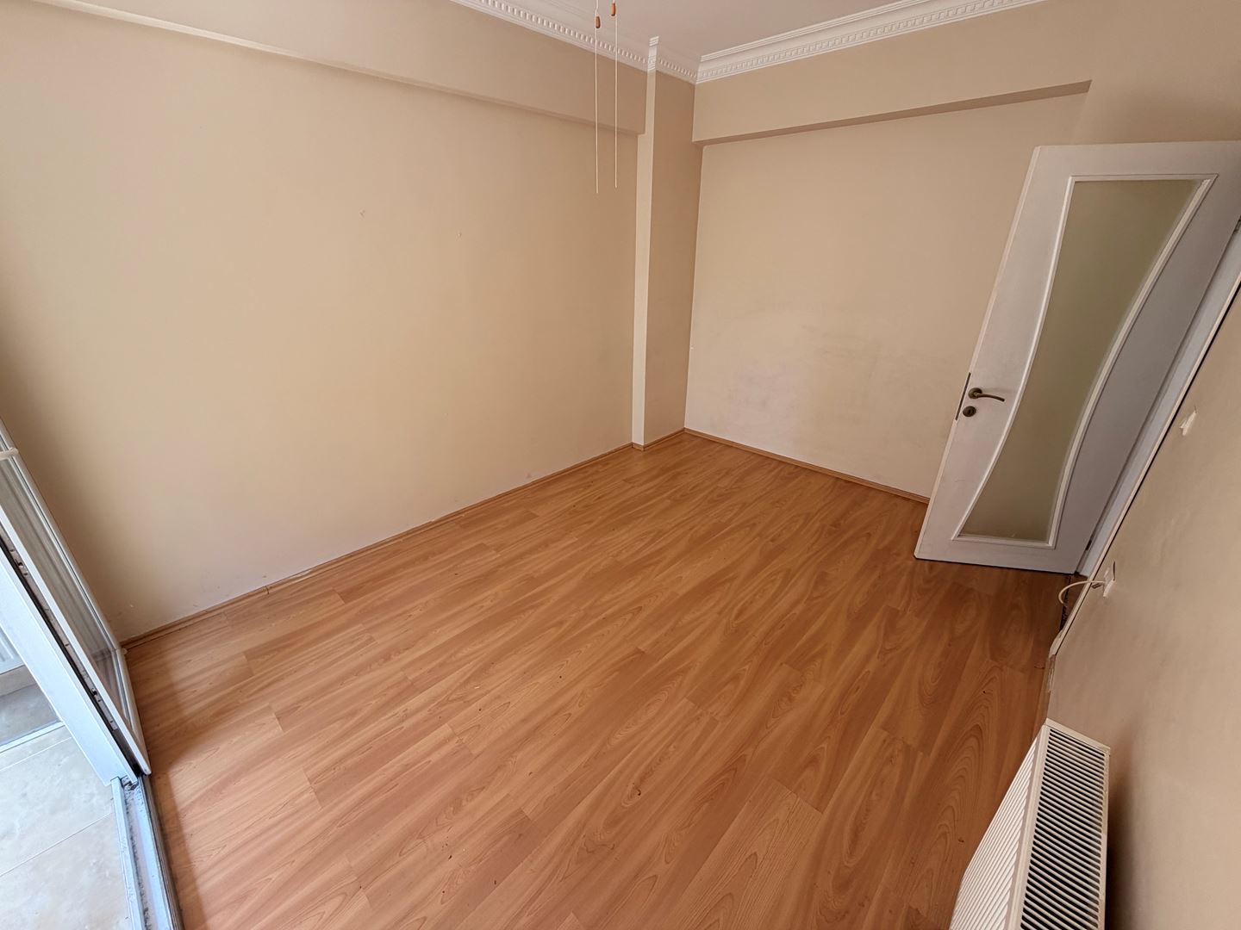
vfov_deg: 85.7
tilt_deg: -24.5
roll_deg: -0.3
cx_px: 620
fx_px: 502
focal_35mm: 14
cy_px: 465
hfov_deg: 102.1
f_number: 2.2
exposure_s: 1/121
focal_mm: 2.22
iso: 80
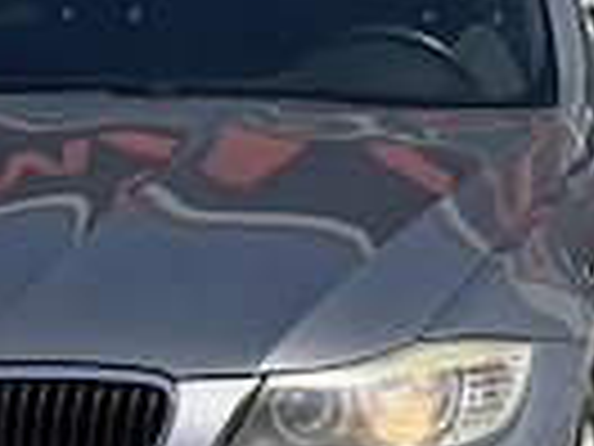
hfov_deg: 9.0
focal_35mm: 218
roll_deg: -1.0
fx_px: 3741
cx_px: 513
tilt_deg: -1.4
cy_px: -108
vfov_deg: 6.8
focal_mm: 6.76
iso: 80
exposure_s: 1/6536
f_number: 1.78
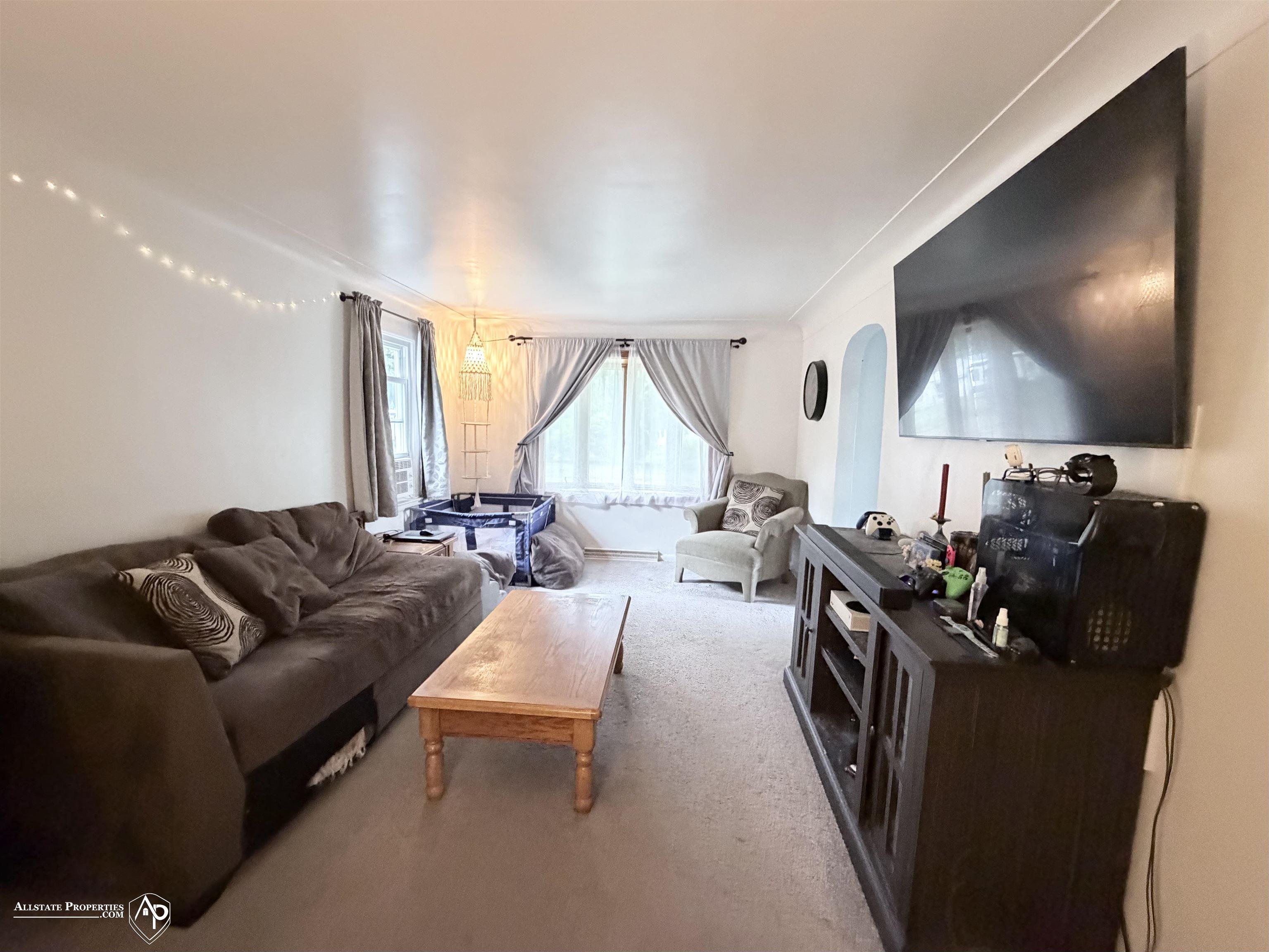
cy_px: 476
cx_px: 634
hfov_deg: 102.1
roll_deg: -2.0
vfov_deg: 85.7
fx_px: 513
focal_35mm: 14
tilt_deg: -6.2
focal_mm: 2.22
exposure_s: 1/60
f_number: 2.2
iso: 1000
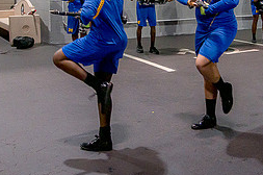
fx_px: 401
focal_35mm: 55
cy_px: 31
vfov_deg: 24.1
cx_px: 156
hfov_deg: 36.2
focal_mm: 24
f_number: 4
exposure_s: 1/200
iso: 2000
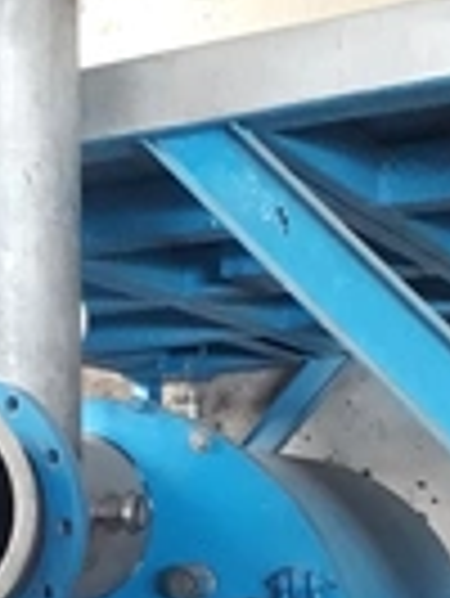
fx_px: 1402
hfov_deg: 18.1
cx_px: 108
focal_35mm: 81
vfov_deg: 22.6
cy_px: 679
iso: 500
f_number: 1.9
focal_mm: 3.6
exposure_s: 1/17
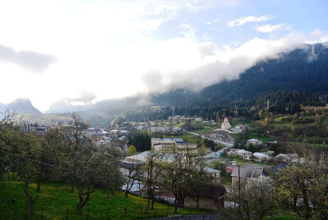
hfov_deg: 63.6
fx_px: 264
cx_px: 164
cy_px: 110
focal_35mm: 29
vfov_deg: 45.1
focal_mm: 11
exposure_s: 1/400
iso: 100
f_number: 4.5
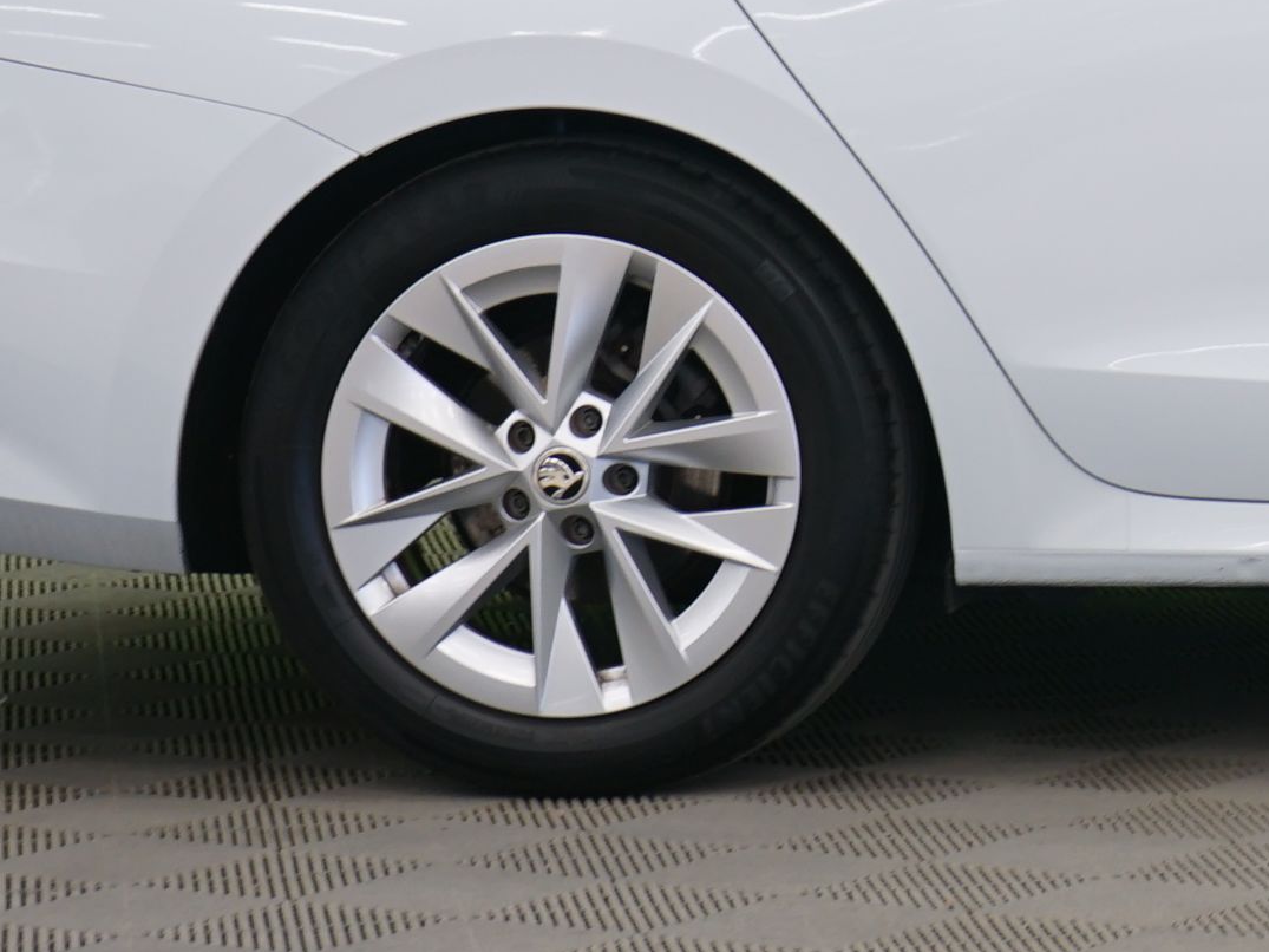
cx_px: 1870
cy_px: -177
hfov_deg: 11.3
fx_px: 6195
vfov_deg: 8.7
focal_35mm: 169
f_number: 4.5
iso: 400
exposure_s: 1/8
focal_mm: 48
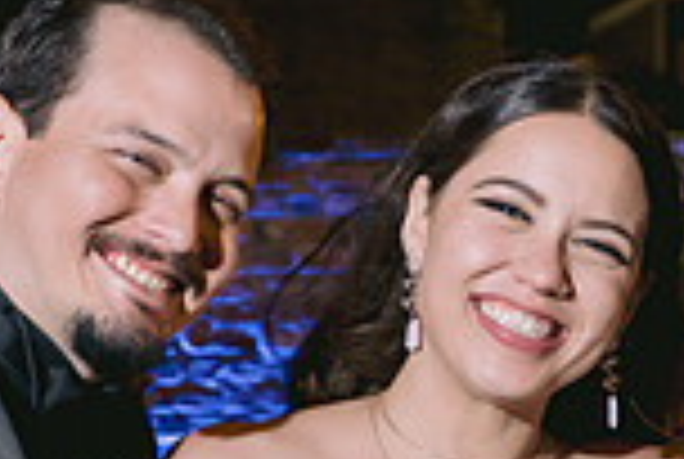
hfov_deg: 17.7
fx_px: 2189
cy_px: 581
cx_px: 405
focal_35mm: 115
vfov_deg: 11.7
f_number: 2.8
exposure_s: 1/60
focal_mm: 28
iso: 1000
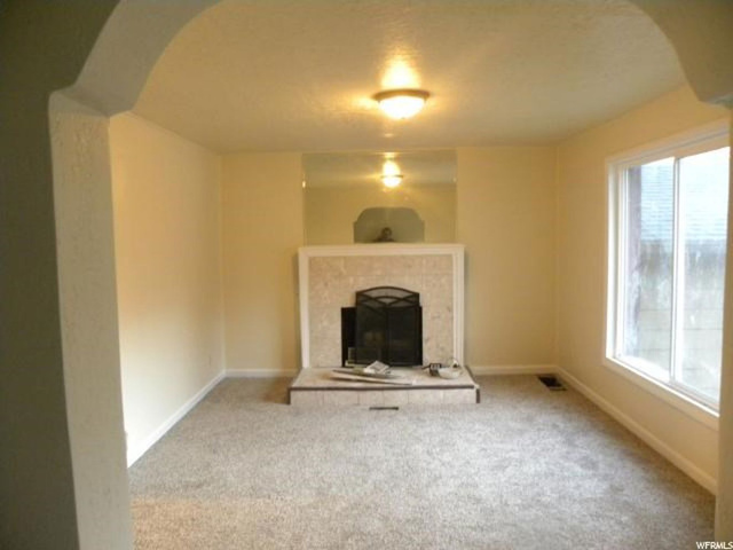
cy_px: 275
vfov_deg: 53.1
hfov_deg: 67.3
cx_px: 366
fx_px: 551
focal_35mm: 26
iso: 400
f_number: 2.8
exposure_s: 1/9.7
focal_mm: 4.6
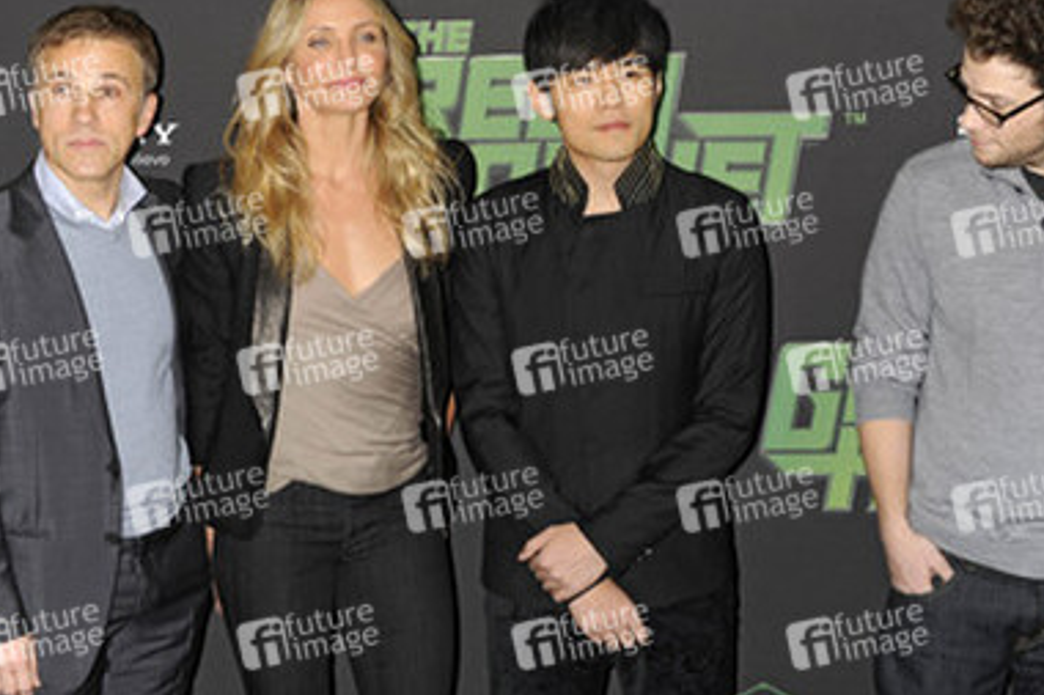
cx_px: 510
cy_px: 294
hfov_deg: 24.5
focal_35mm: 83
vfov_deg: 16.4
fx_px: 2406
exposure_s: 1/160
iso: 500
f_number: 5.6
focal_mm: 70
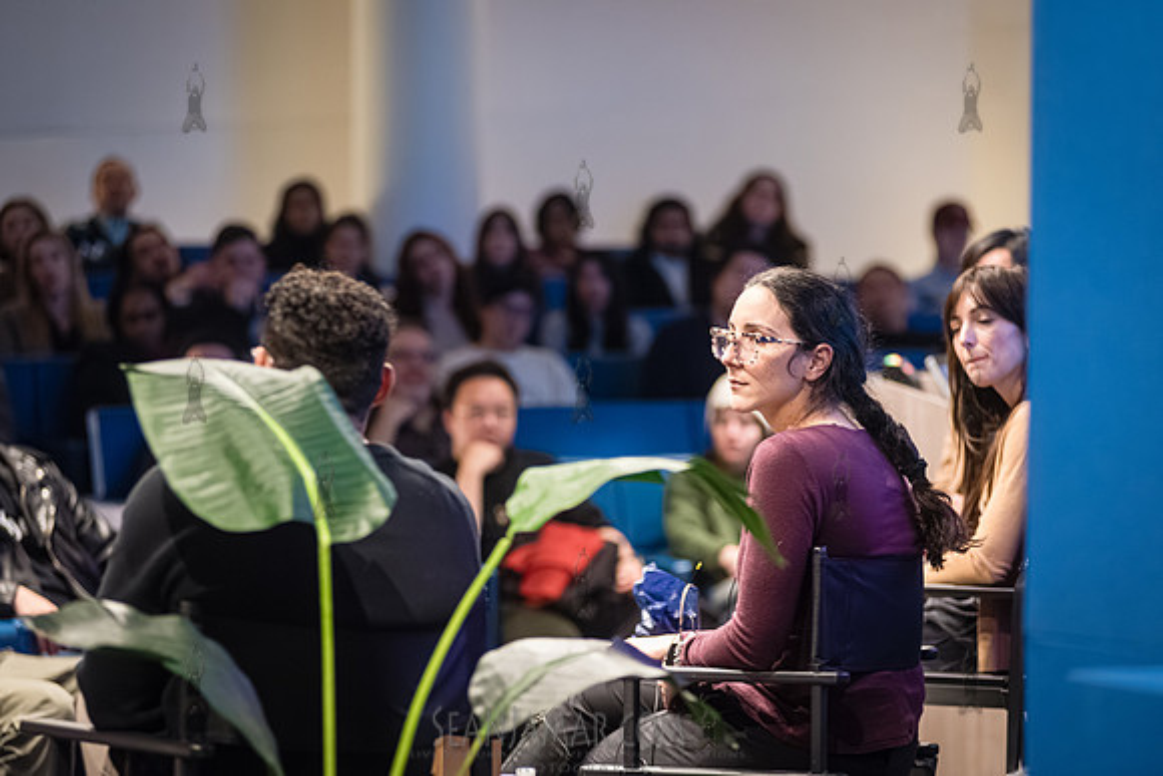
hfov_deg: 14.9
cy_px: 388
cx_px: 582
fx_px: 4451
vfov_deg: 10.0
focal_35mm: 138
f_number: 3.2
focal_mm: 135
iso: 6400
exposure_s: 1/160
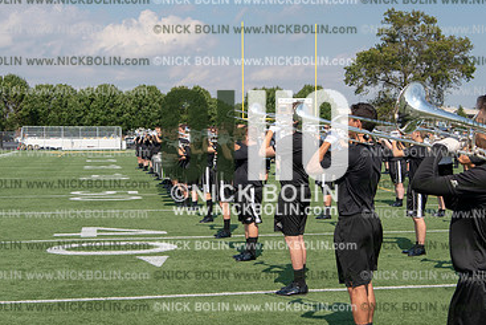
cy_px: 153
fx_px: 810
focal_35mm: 60
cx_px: 254
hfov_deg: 33.4
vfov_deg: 22.6
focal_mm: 38
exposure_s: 1/1600
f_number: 5.6
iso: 200
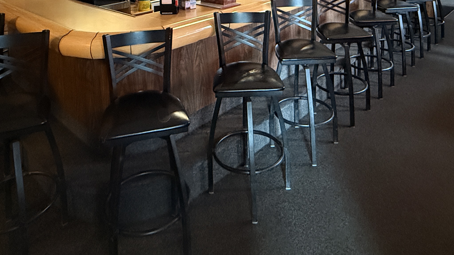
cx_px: 224
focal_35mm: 30
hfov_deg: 64.3
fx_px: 361
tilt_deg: -3.1
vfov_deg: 32.2
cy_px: -52
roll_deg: +1.6
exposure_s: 1/60
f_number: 2.2
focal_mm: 2.22
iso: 1000
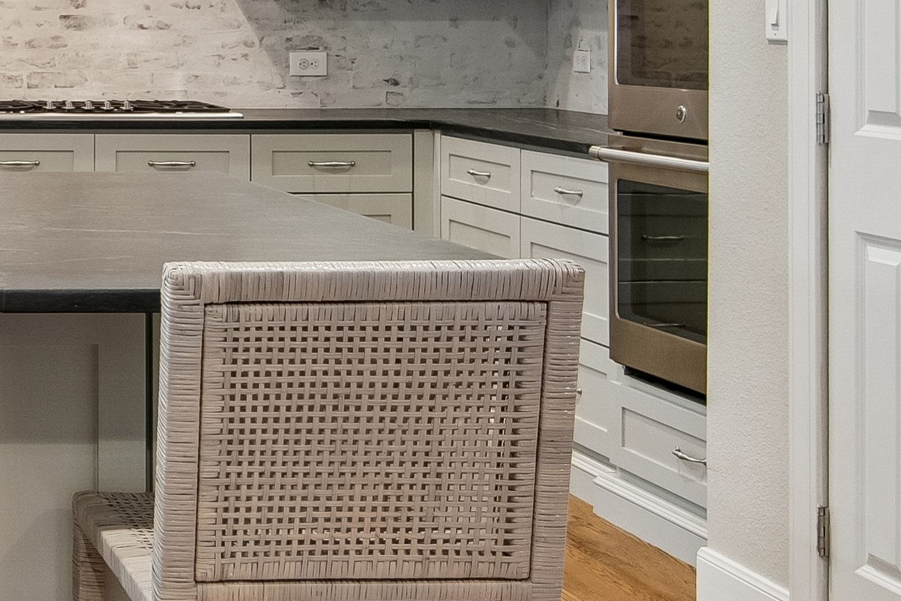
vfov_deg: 16.2
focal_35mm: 83
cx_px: -293
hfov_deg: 21.9
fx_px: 2077
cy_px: 22
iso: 320
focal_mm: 14
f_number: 8
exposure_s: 1/20
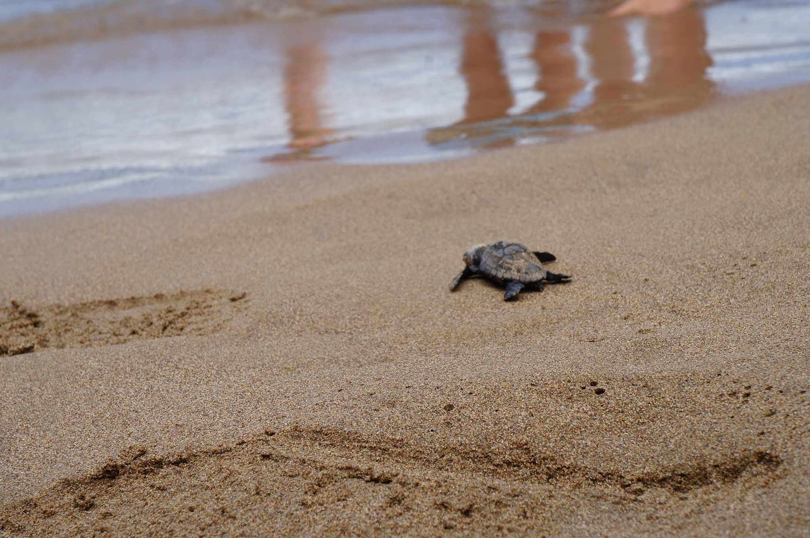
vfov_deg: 17.5
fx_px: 1753
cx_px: 405
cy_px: 269
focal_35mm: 78
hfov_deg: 26.0
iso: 200
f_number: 13
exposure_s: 1/200
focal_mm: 52
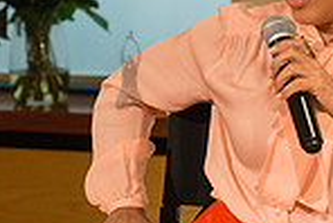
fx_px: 2537
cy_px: 69
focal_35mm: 274
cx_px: 128
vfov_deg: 5.0
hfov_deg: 7.5
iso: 2500
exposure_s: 1/200
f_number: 4
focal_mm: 70
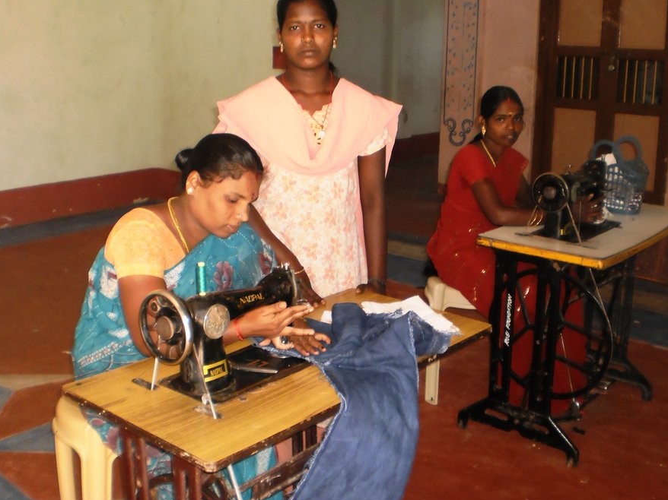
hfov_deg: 44.7
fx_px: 810
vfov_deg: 34.3
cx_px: 377
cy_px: 212
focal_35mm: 42
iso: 200
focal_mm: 6.3
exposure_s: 1/30
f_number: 3.1
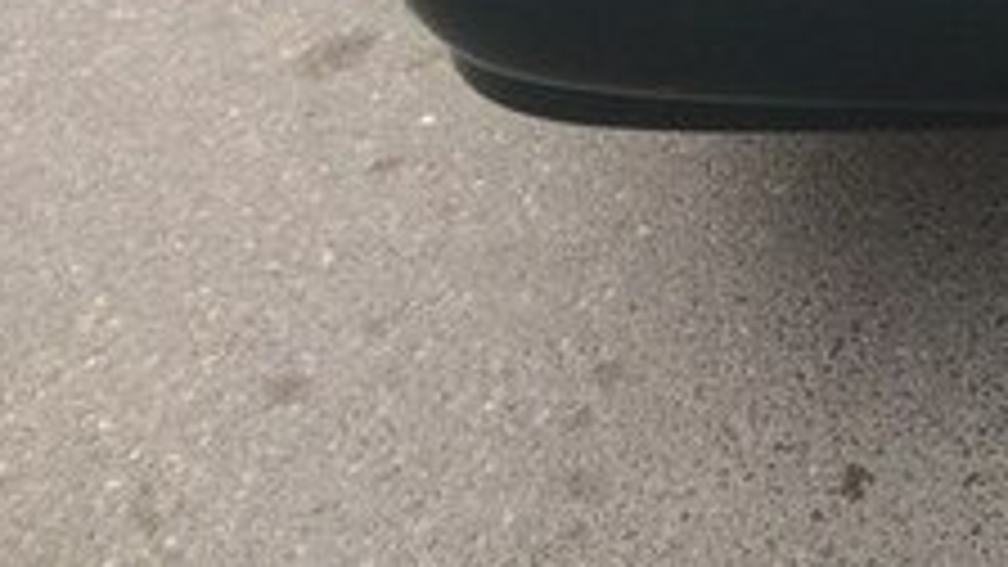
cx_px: 1386
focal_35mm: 93
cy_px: -533
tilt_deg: -22.3
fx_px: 2486
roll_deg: +1.1
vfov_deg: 11.8
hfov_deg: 20.5
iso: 32
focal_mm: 4.15
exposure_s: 1/243
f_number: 2.2
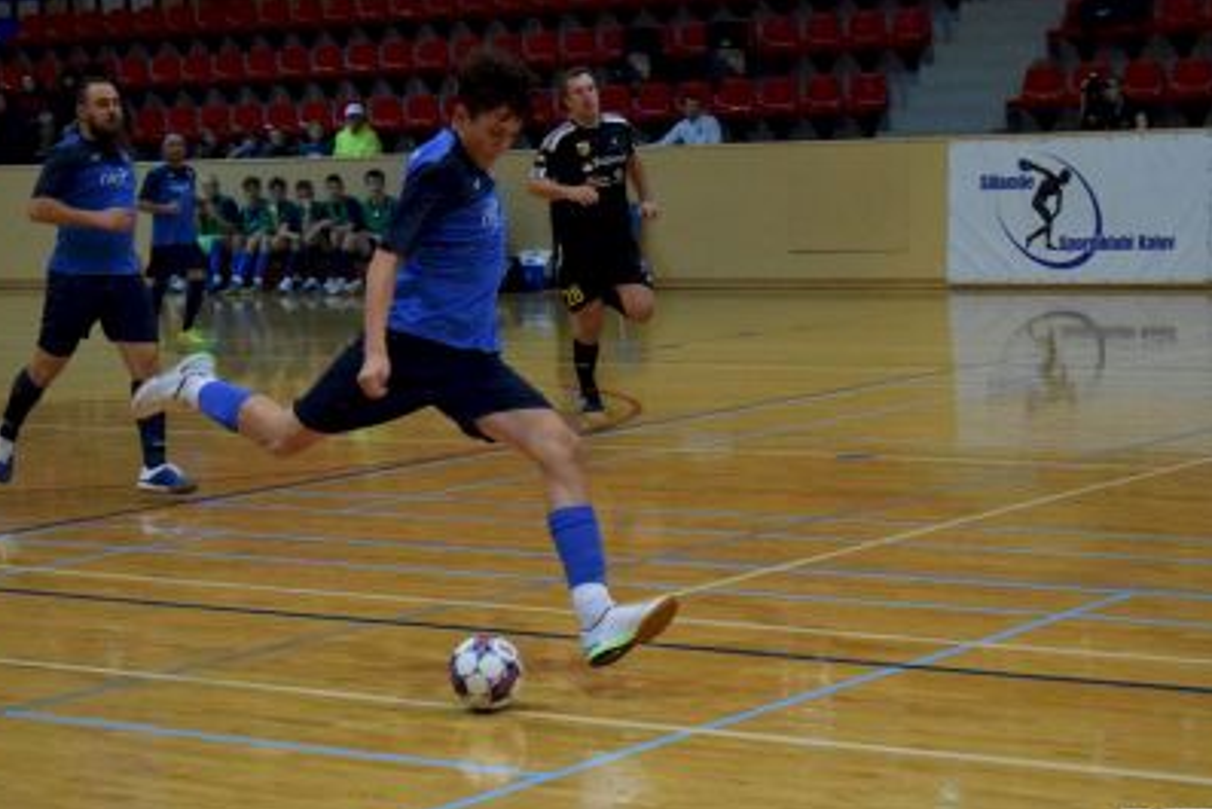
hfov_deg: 21.8
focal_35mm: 94
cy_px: 406
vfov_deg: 14.6
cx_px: 595
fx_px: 3151
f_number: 5.6
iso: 8000
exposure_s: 1/500
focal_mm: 55
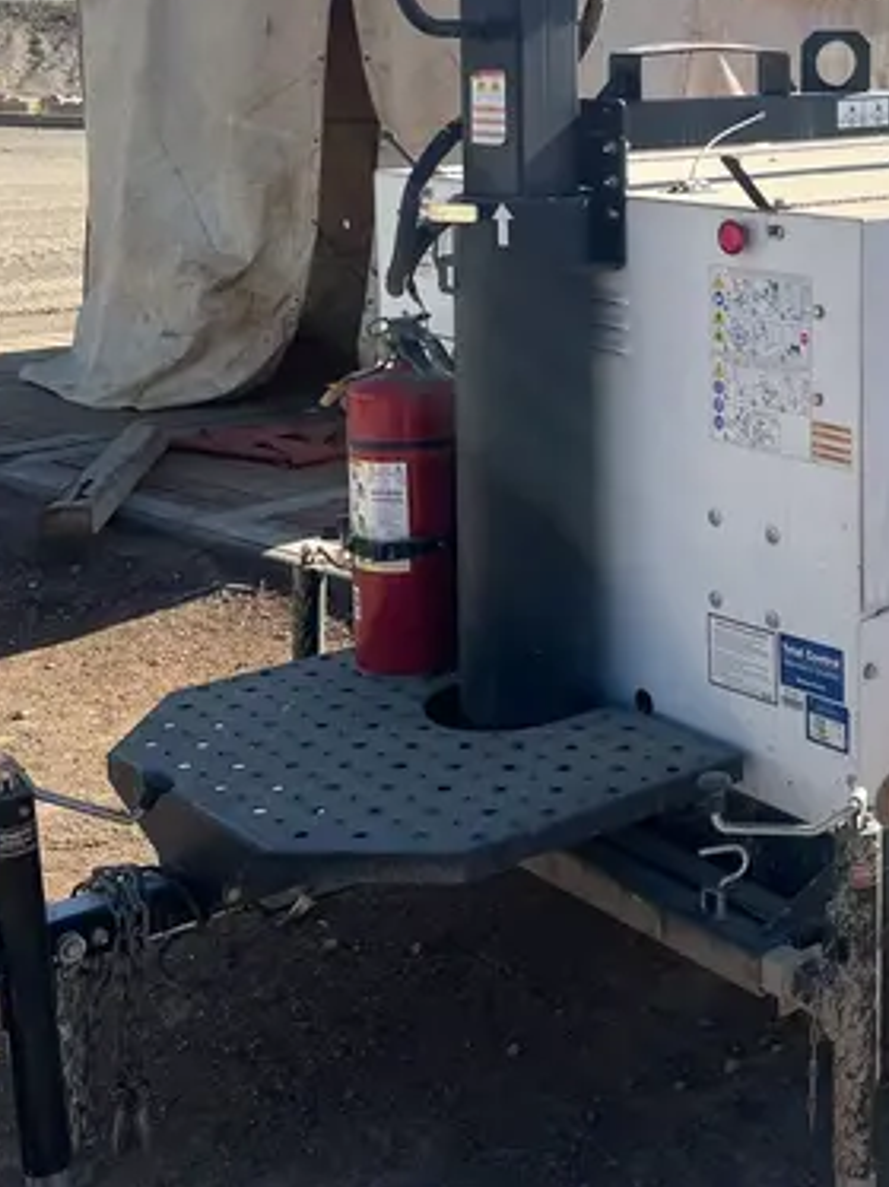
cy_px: 300
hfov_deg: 27.6
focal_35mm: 51
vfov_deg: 36.6
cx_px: 778
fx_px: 1748
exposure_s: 1/4310
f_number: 1.6
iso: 50
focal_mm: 5.1
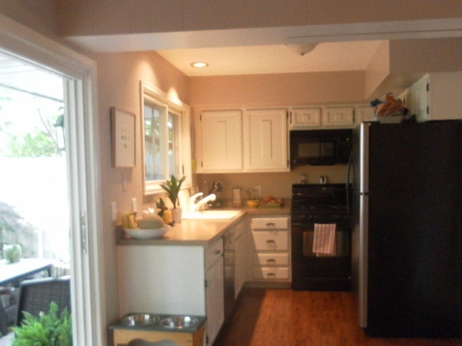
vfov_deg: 38.5
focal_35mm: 37
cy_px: 203
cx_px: 253
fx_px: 494
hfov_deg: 50.1
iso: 400
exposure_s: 1/20
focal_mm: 4.9
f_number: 3.2
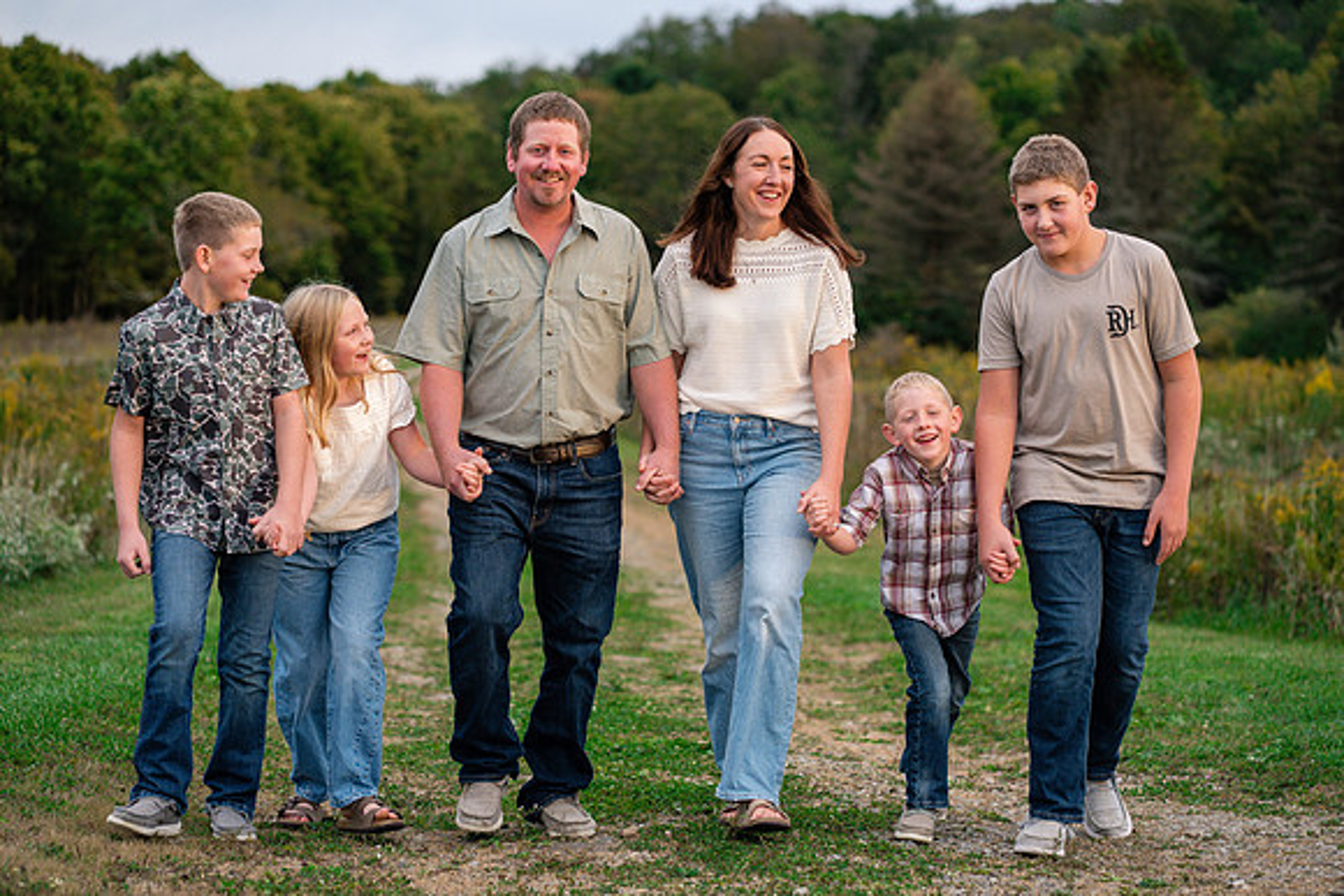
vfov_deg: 16.1
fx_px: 3174
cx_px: 672
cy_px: 448
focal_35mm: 85
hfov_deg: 23.9
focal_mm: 85
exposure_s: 1/250
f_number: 3.2
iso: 640
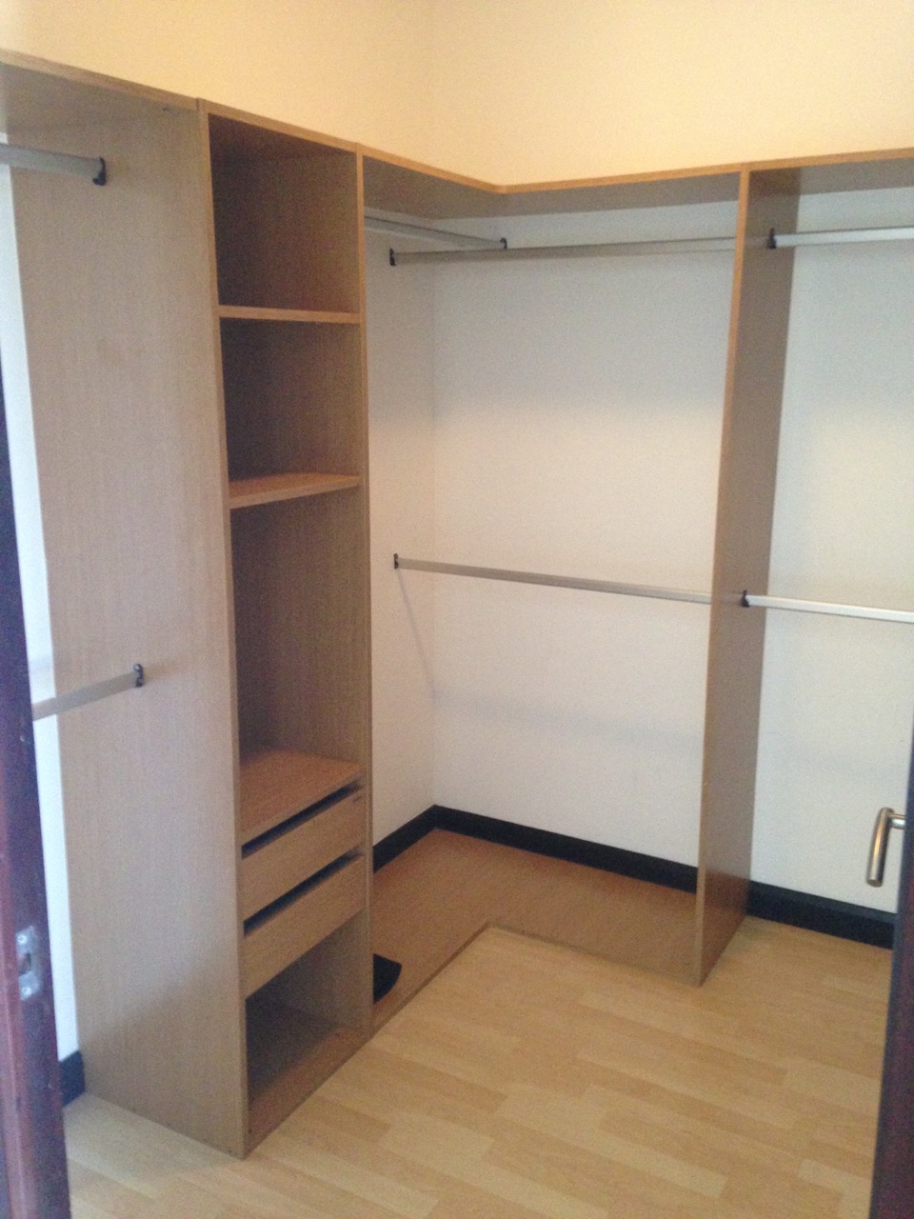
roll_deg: -0.5
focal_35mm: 33
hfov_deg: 42.9
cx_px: 457
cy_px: 610
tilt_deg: -9.3
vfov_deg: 55.4
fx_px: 1162
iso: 400
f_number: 2.4
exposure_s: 1/20
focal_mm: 4.12
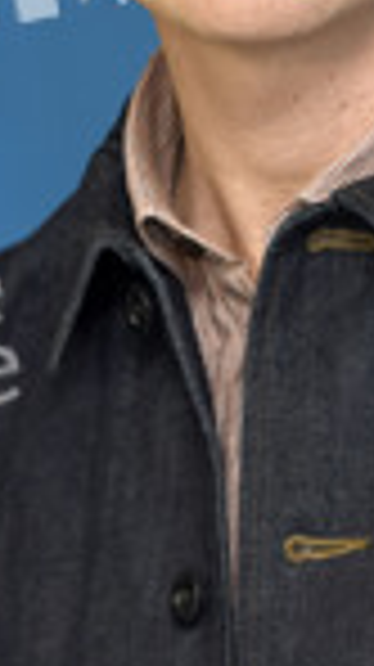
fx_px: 13500
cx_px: 279
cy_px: 153
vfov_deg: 2.8
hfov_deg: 1.6
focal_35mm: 764
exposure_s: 1/320
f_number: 3.5
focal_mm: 180
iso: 640
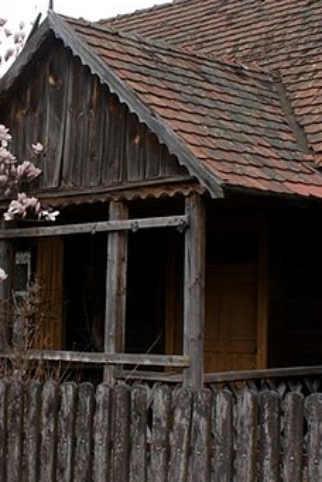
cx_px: 0
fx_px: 1060
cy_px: 249
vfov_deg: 25.7
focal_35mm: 79
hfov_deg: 16.9
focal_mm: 20
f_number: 9
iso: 100
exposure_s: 1/80
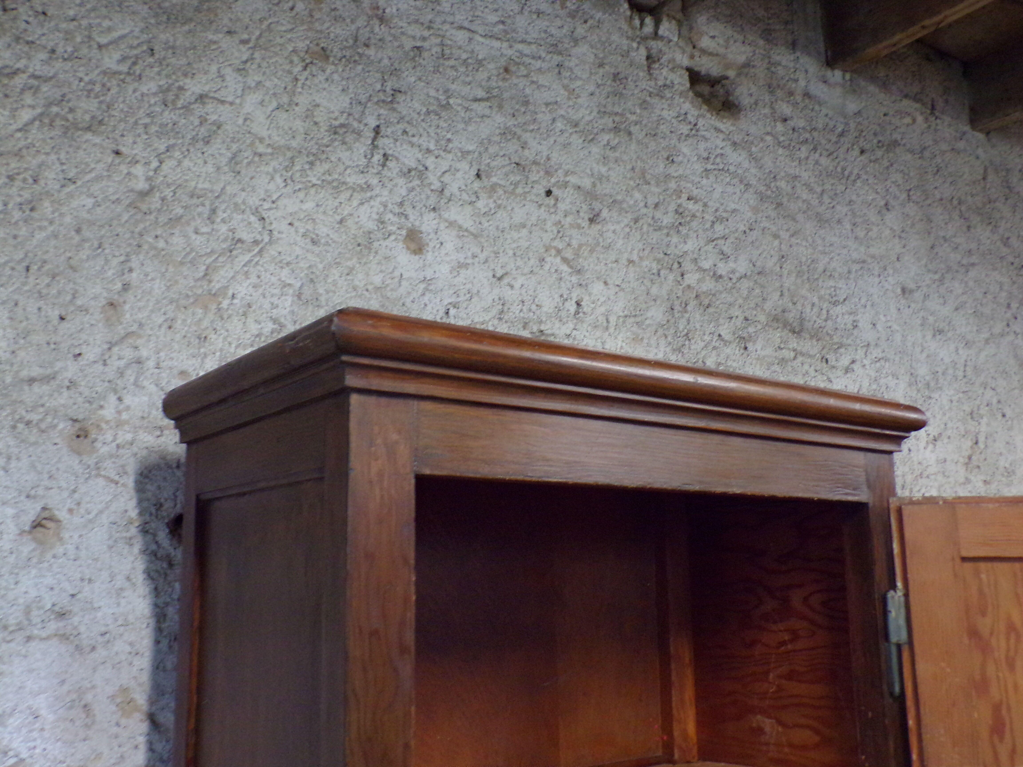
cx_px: 512
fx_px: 946
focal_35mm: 32
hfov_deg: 56.8
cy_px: 384
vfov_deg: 44.2
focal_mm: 5.8
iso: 460
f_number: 3.2
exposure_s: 1/17
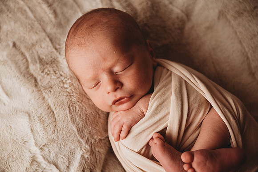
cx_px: 129
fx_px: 416
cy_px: 86
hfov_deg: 34.5
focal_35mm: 58
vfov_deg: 23.4
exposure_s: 1/160
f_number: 4
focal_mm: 58
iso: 100
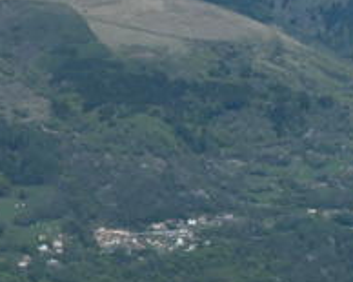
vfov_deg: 5.3
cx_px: 870
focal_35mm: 291
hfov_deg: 6.3
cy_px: 342
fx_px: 3039
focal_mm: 14.7
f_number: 5.6
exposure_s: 1/1000
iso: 200
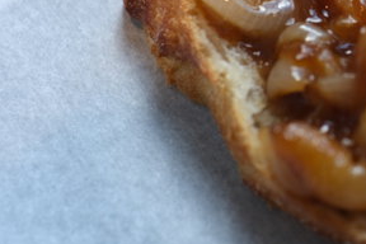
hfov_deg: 16.9
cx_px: 414
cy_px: 20
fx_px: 1189
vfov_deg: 11.6
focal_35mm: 117
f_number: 2.8
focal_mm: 30
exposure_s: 1/120
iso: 125
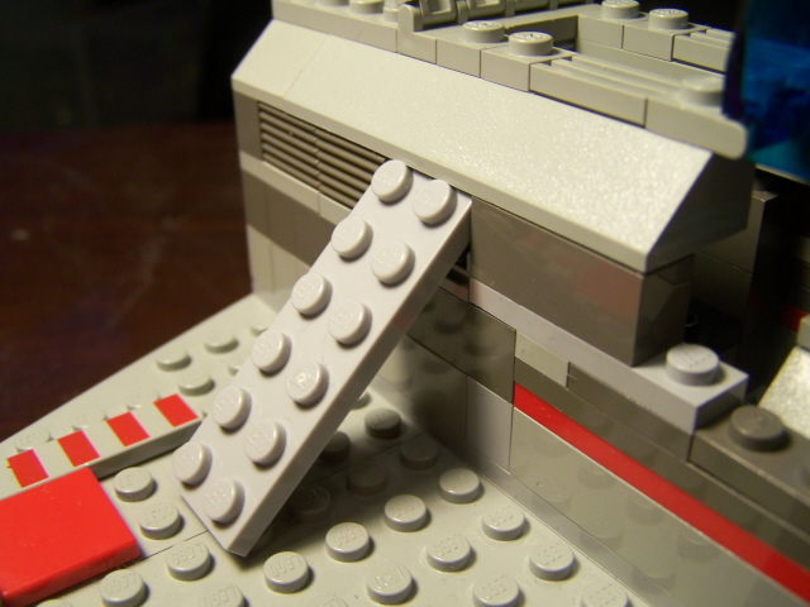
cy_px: 304
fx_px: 889
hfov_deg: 49.0
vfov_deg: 37.7
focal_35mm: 38
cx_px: 405
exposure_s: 1/50
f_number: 2.8
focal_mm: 6.3
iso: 80
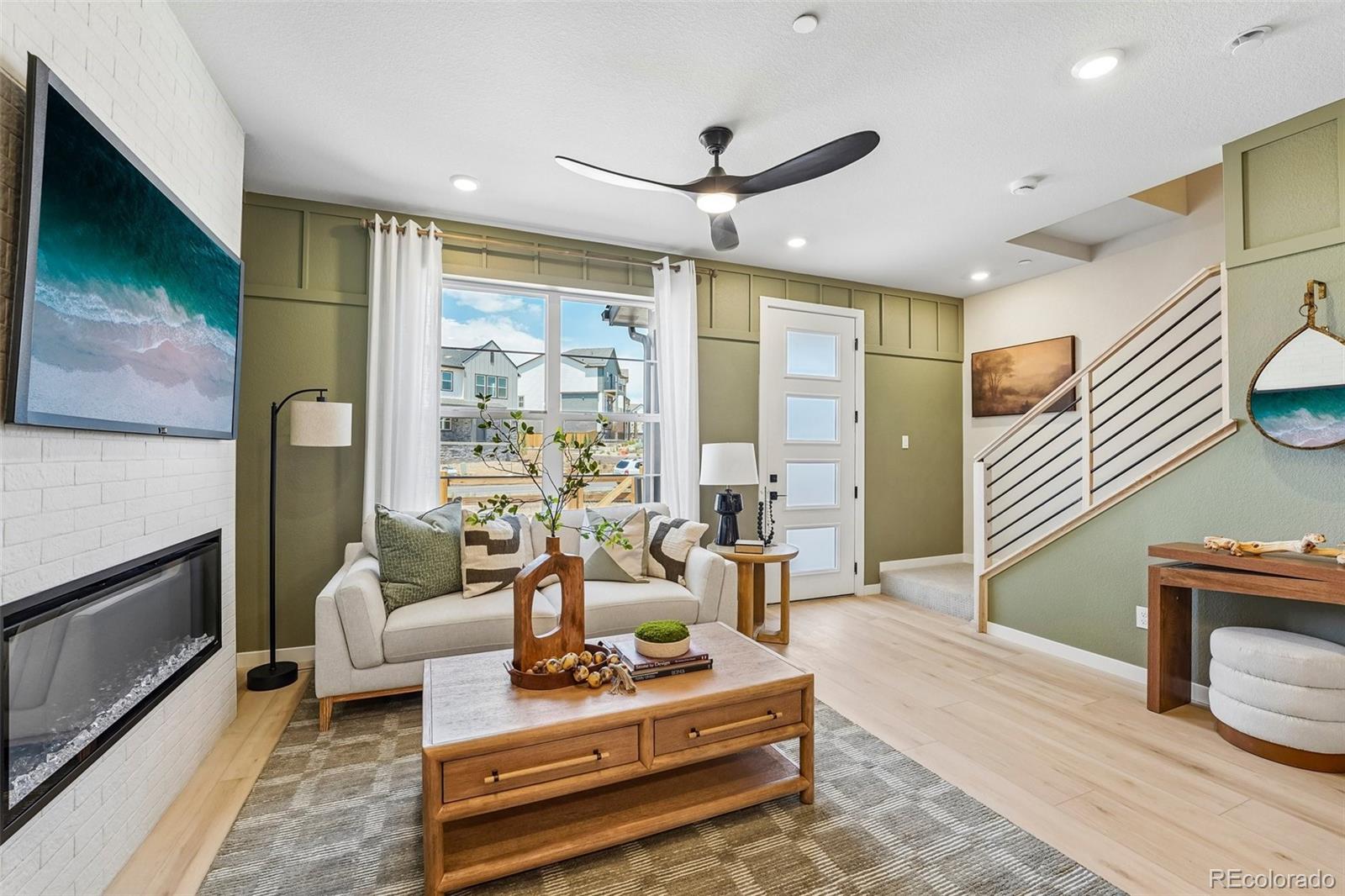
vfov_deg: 81.2
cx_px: 672
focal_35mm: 14
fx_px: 523
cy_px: 448
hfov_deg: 104.3
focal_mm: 14
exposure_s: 1/30
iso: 200
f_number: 8
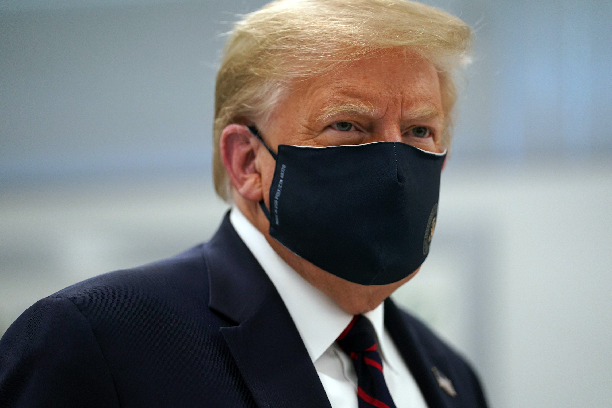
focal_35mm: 155
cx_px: 306
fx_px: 2635
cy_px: 204
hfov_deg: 13.2
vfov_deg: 8.9
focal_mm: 155
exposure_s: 1/800
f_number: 2.8
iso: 2000
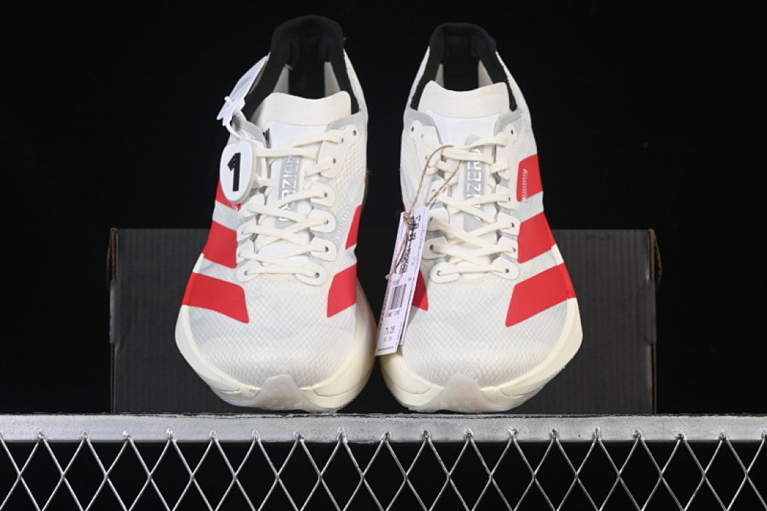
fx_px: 1598
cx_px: 384
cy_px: 256
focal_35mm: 75
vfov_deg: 18.2
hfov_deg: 27.0
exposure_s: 1/80
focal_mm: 50
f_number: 8
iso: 160
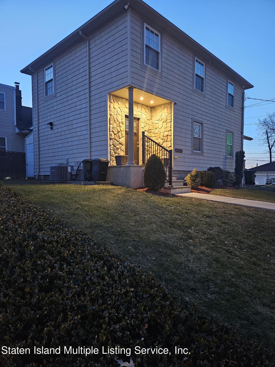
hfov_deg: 58.9
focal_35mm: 23
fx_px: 244
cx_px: 138
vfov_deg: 73.9
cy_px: 184
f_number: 1.8
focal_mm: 5.4
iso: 800
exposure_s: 1/24
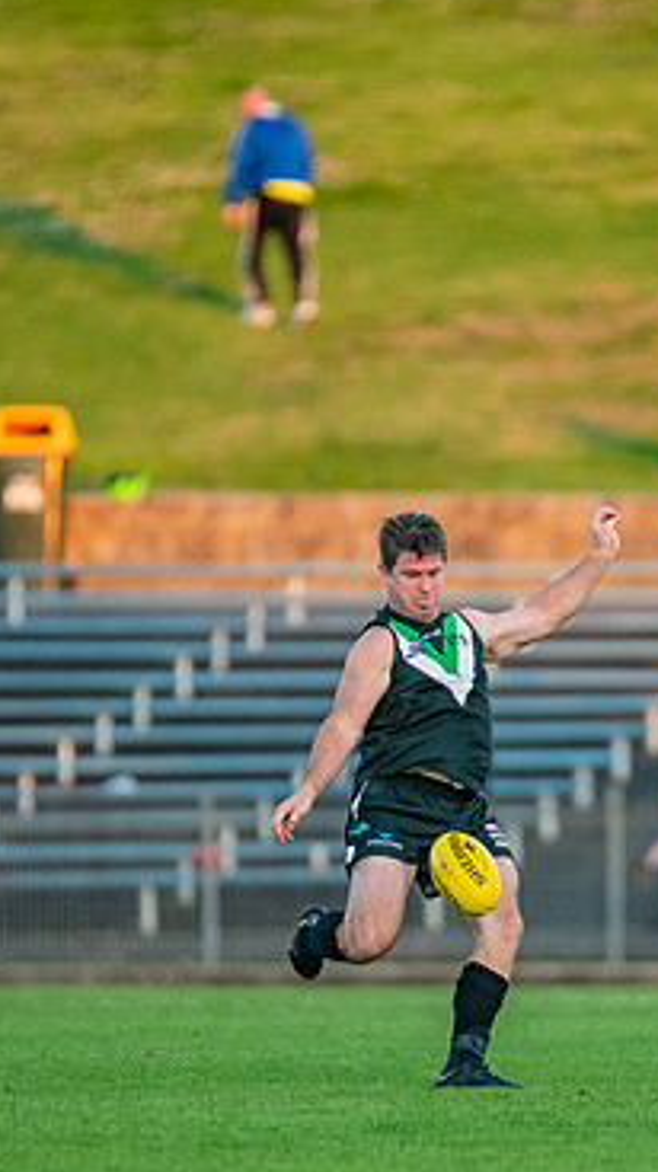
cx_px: 455
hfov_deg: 1.7
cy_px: 750
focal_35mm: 715
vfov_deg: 3.0
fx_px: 22214
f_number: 2.8
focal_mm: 300
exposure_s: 1/1600
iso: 1600
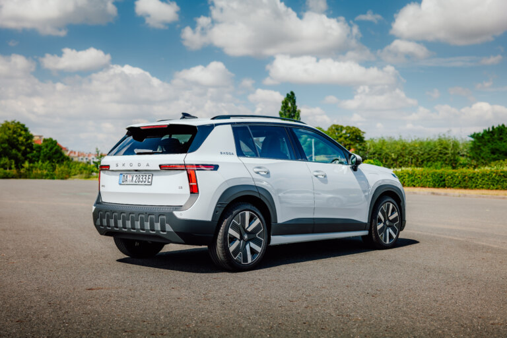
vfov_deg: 27.0
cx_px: 254
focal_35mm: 50
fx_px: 704
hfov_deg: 39.6
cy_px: 169
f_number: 2.8
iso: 50
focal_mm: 50
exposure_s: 1/500
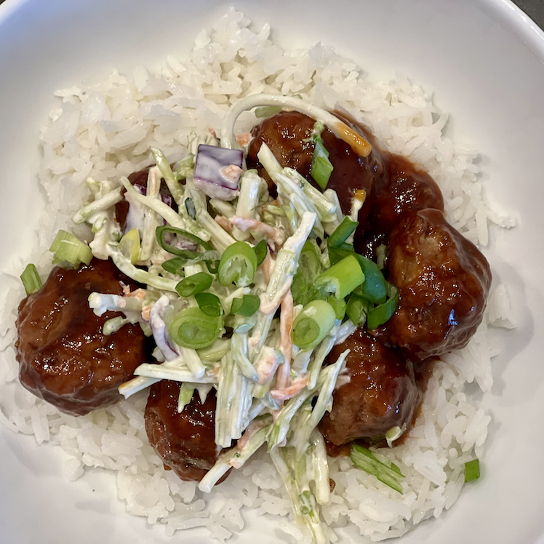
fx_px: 1618
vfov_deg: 19.1
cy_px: 272
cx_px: 287
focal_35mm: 91
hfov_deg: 19.1
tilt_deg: -83.9
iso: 250
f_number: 2.8
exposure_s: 1/40
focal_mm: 9
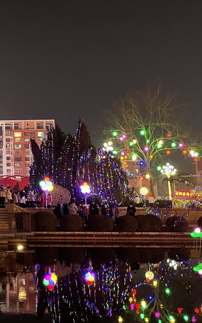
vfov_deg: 41.0
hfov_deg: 23.9
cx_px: -44
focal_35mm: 49
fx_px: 432
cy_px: 152
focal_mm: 4.2
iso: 640
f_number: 1.6
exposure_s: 1/25
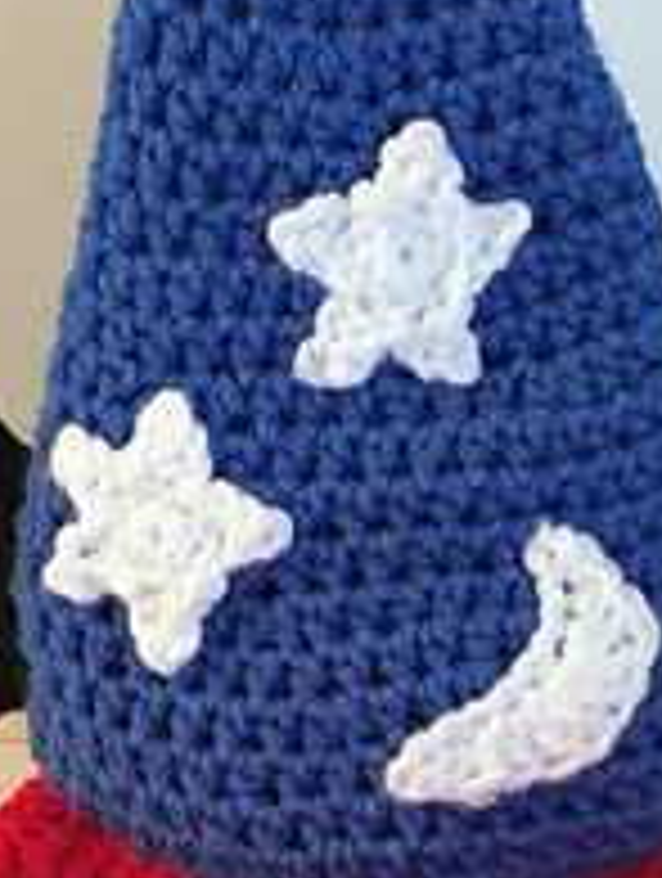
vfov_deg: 20.3
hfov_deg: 15.6
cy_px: 738
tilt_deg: -33.9
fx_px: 2414
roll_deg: +1.4
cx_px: 423
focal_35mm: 95
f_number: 2.2
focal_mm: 4.15
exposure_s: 1/15
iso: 500
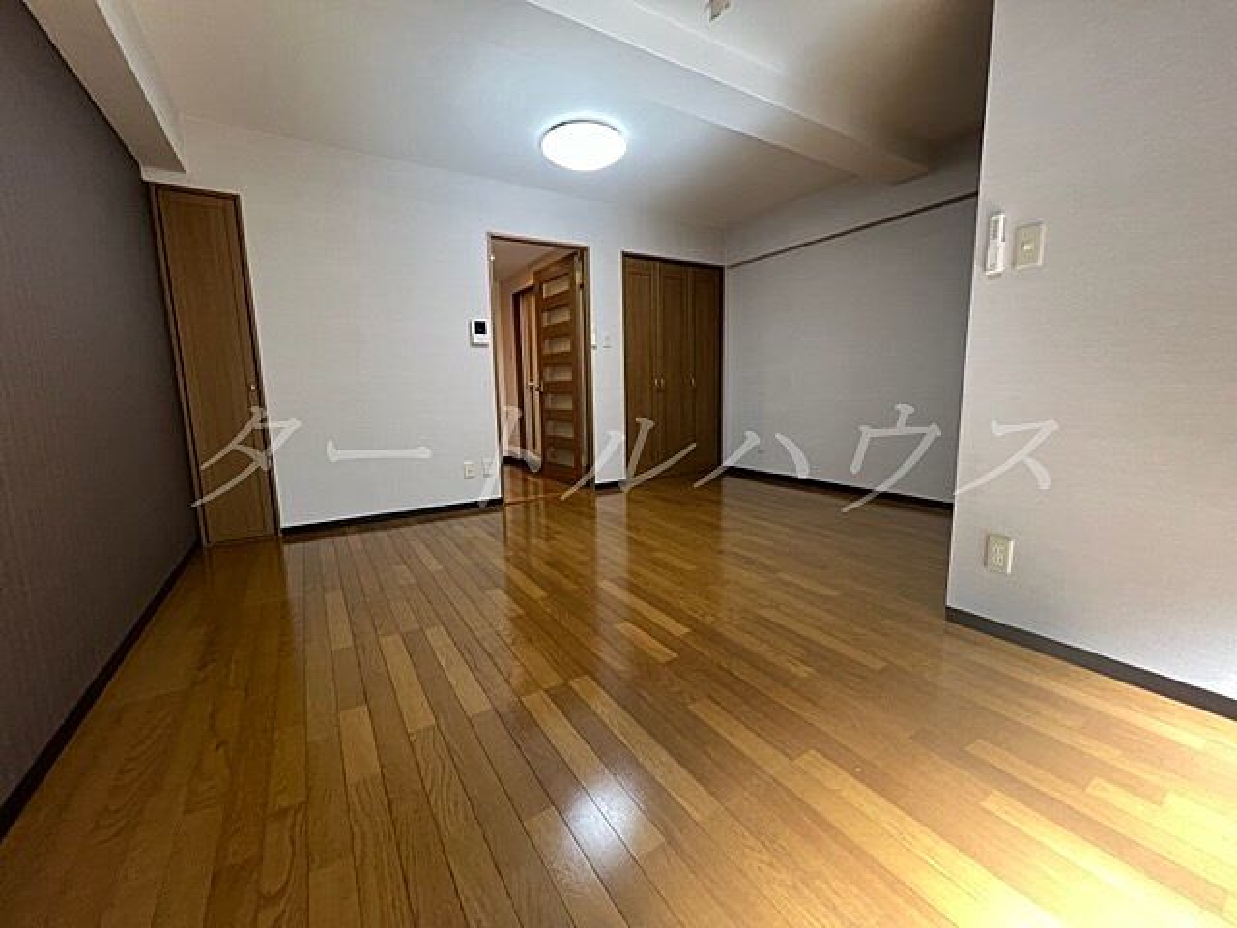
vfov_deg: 89.9
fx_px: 465
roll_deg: +1.0
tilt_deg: -9.2
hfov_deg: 106.2
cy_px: 464
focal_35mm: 13
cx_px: 618
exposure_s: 1/99
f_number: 1.8
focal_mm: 1.57
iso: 200
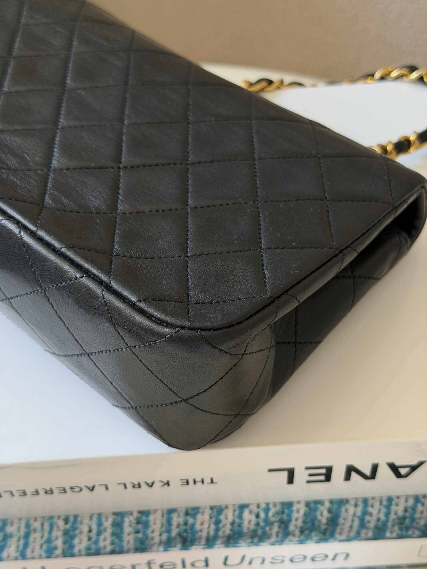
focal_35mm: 48
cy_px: 284
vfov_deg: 39.7
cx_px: 214
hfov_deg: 30.3
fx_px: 789
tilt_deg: -51.1
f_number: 1.78
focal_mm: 6.76
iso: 125
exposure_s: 1/85
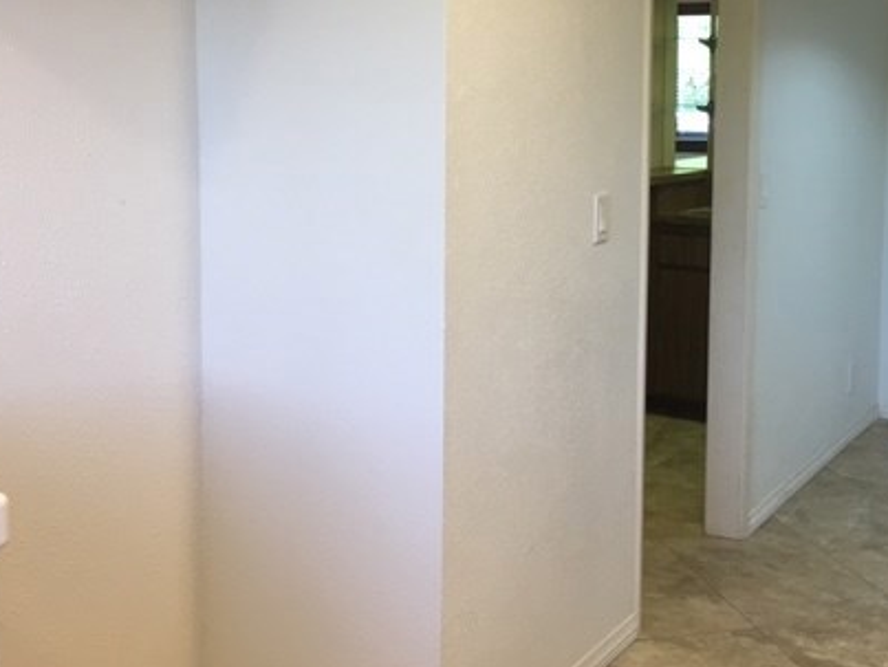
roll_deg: +0.0
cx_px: 496
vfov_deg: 31.3
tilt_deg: -4.5
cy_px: 209
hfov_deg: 41.1
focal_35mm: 46
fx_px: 1181
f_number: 2.2
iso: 32
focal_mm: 4.15
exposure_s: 1/30
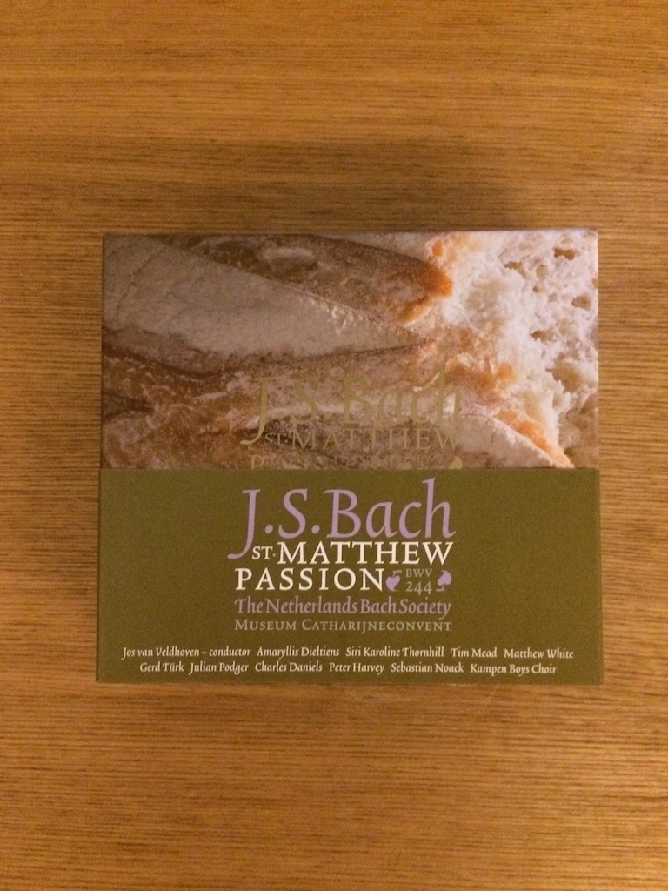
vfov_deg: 60.0
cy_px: 446
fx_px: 772
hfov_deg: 46.8
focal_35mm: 30
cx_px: 334
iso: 500
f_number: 2.2
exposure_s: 1/17
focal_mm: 4.12
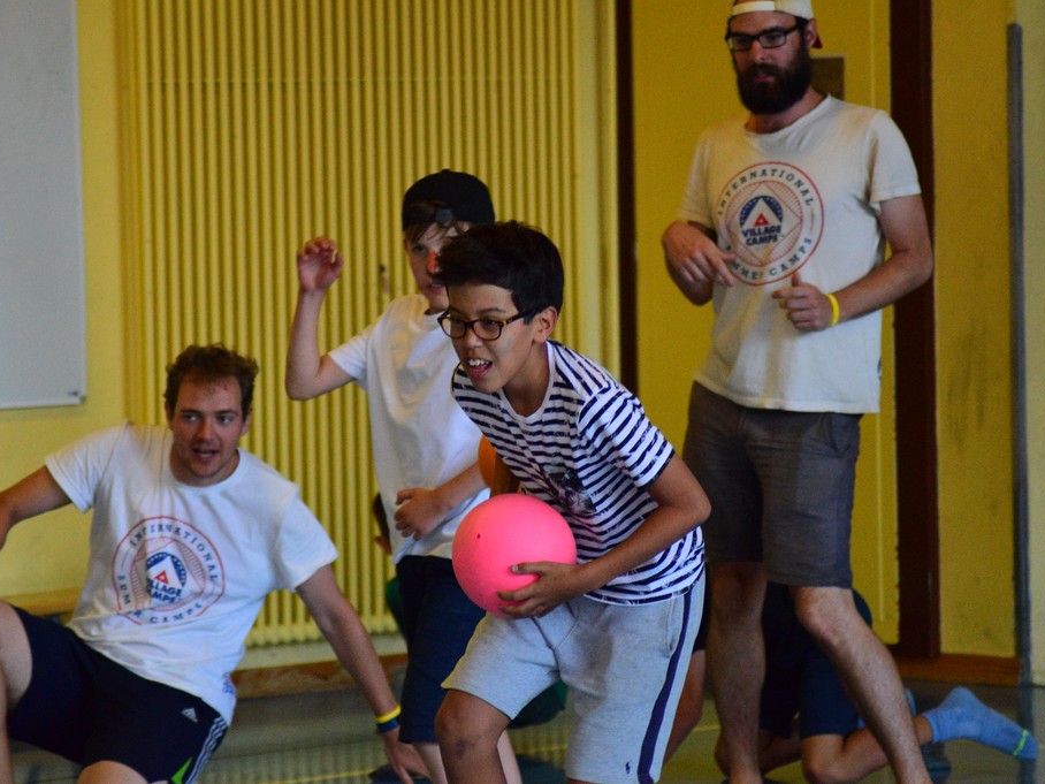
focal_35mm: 179
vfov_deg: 8.3
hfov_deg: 11.0
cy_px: 392
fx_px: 5404
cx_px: 497
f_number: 4
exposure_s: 1/250
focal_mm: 110
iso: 3200
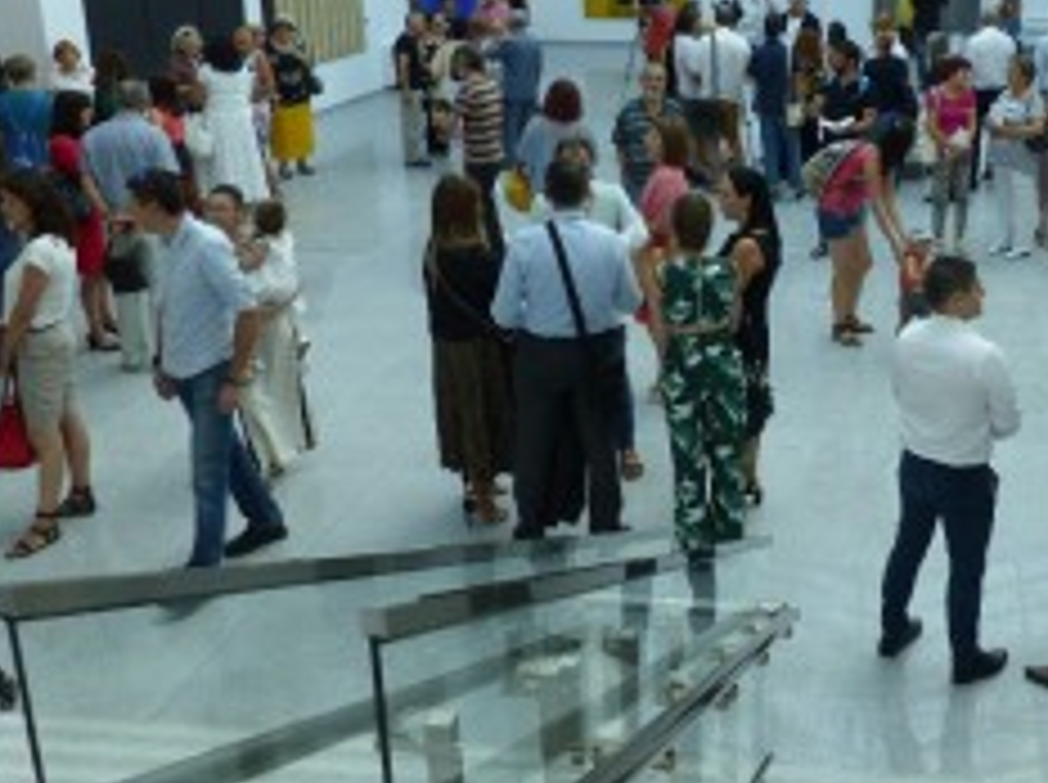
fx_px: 1300
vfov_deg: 33.5
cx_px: 805
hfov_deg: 42.4
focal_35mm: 43
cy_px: 333
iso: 100
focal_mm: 4.5
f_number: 2.8
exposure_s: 1/100
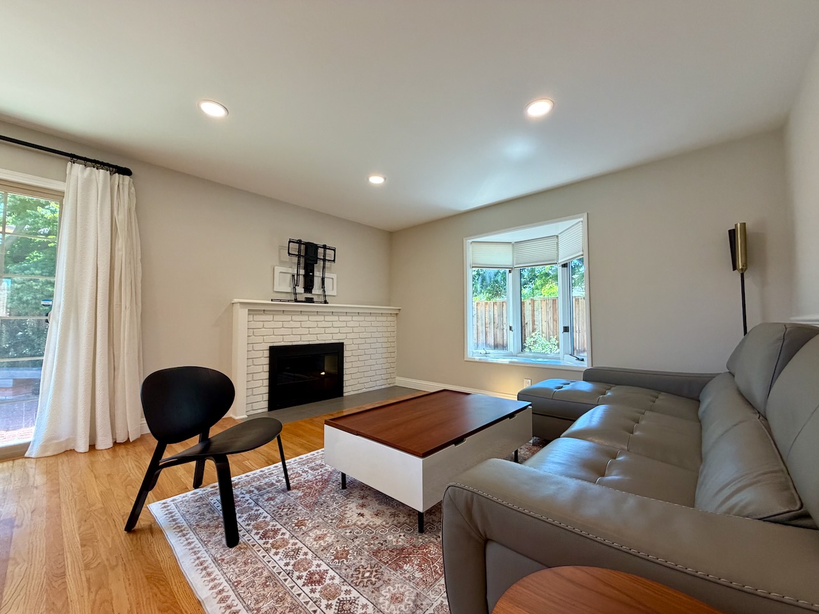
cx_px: 410
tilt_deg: +2.1
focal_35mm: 14
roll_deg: +0.1
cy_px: 307
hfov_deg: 102.1
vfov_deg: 85.7
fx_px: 331
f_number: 2.2
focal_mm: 2.22
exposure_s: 1/120
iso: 250
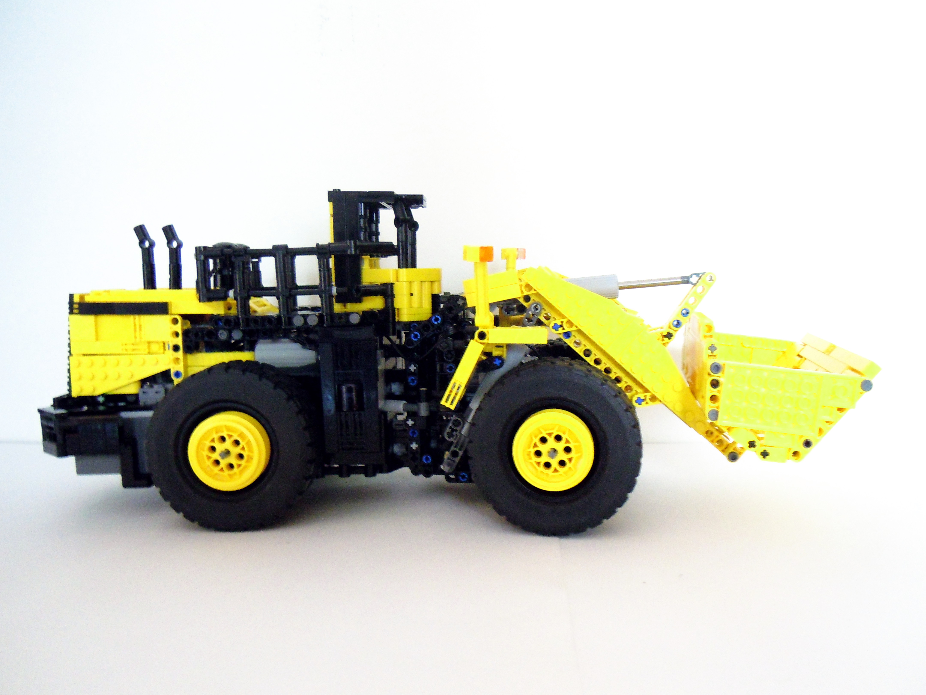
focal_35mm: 30
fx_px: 803
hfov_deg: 60.0
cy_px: 348
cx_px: 463
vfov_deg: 46.8
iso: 400
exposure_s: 1/3
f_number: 3.5
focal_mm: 5.4
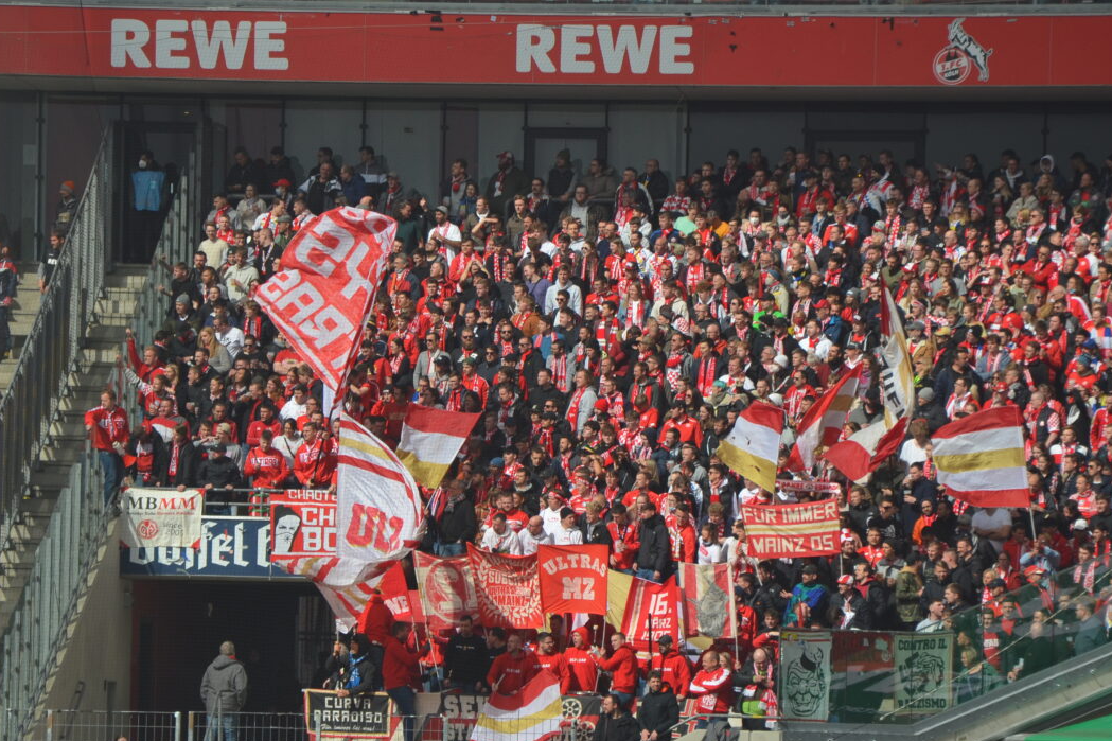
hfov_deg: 8.6
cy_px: 442
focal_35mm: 240
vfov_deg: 5.7
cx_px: 481
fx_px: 7404
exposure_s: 1/800
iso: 200
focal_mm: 105
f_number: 7.1
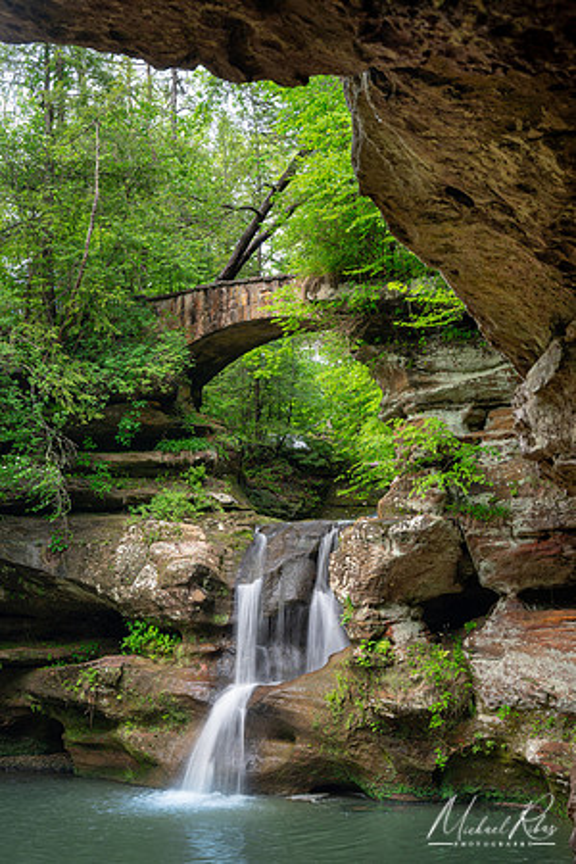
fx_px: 1404
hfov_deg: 23.2
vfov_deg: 34.2
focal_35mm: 58
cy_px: 432
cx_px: 288
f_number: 13
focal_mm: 39
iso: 100
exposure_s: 1/6
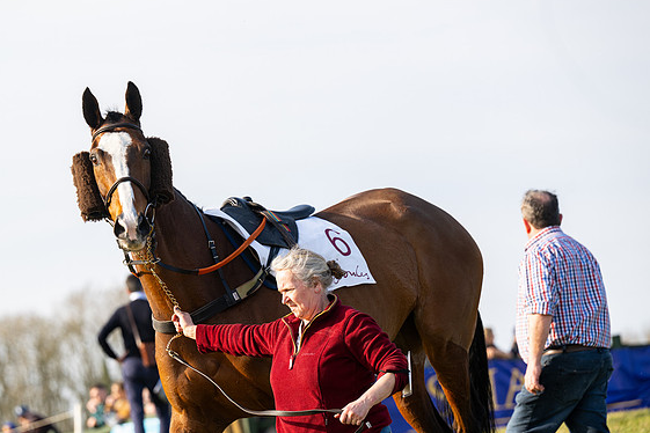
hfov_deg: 10.3
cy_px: 252
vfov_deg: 6.9
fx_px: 3593
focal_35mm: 199
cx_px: 259
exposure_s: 1/640
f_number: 4.5
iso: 125
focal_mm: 165
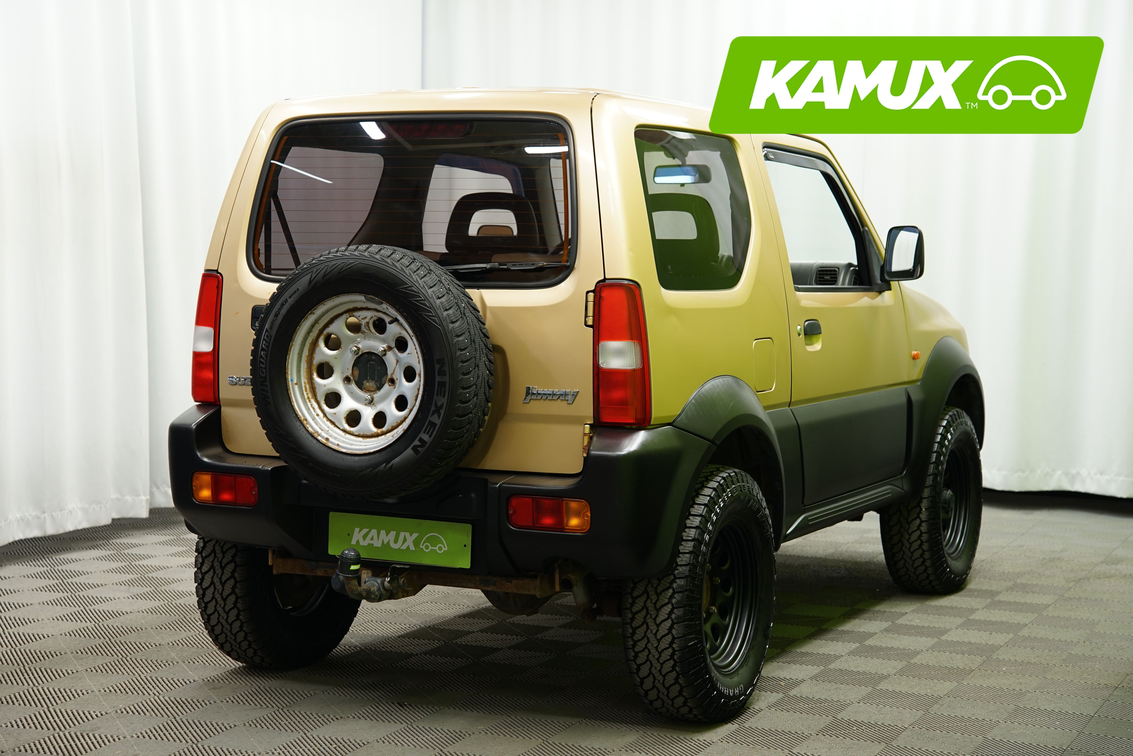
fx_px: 2077
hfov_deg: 30.5
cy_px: 378
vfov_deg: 20.6
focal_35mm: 66
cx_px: 566
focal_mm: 66
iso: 500
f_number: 5
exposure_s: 1/15
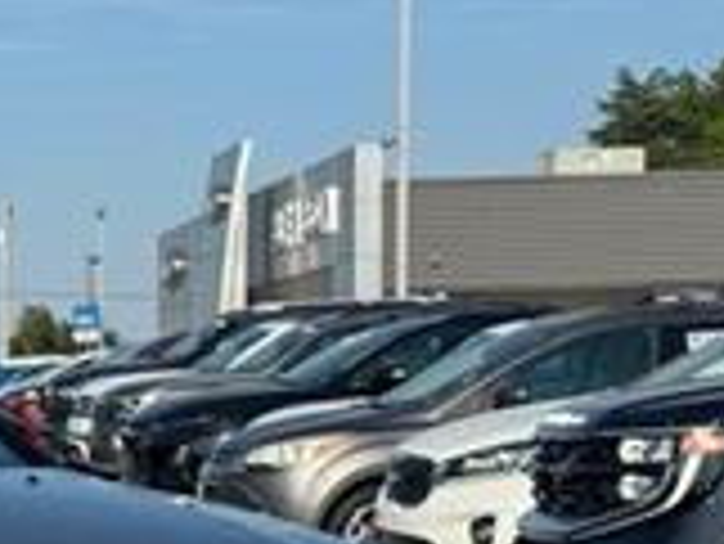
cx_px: -274
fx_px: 3140
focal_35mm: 150
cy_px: 683
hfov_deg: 12.6
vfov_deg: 9.7
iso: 64
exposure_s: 1/4608
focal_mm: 6.76
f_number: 1.78
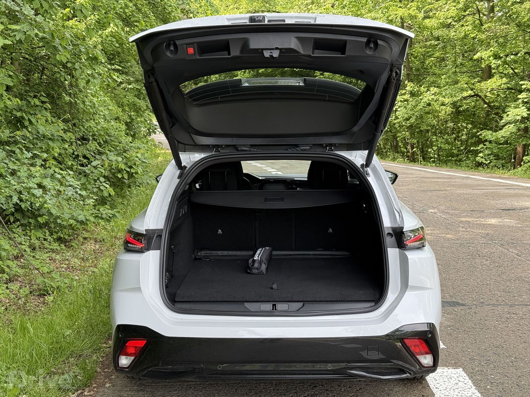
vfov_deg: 30.3
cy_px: 198
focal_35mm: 48
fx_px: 735
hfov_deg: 39.7
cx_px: 265
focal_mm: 6.76
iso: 100
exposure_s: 1/381
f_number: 1.78
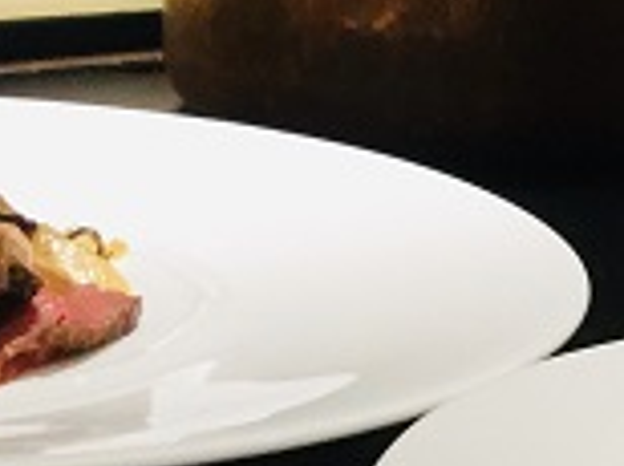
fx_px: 2952
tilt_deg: -16.7
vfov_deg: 9.0
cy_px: 383
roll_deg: -2.1
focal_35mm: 164
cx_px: 111
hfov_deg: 12.0
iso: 40
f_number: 2.4
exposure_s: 1/30
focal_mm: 3.3
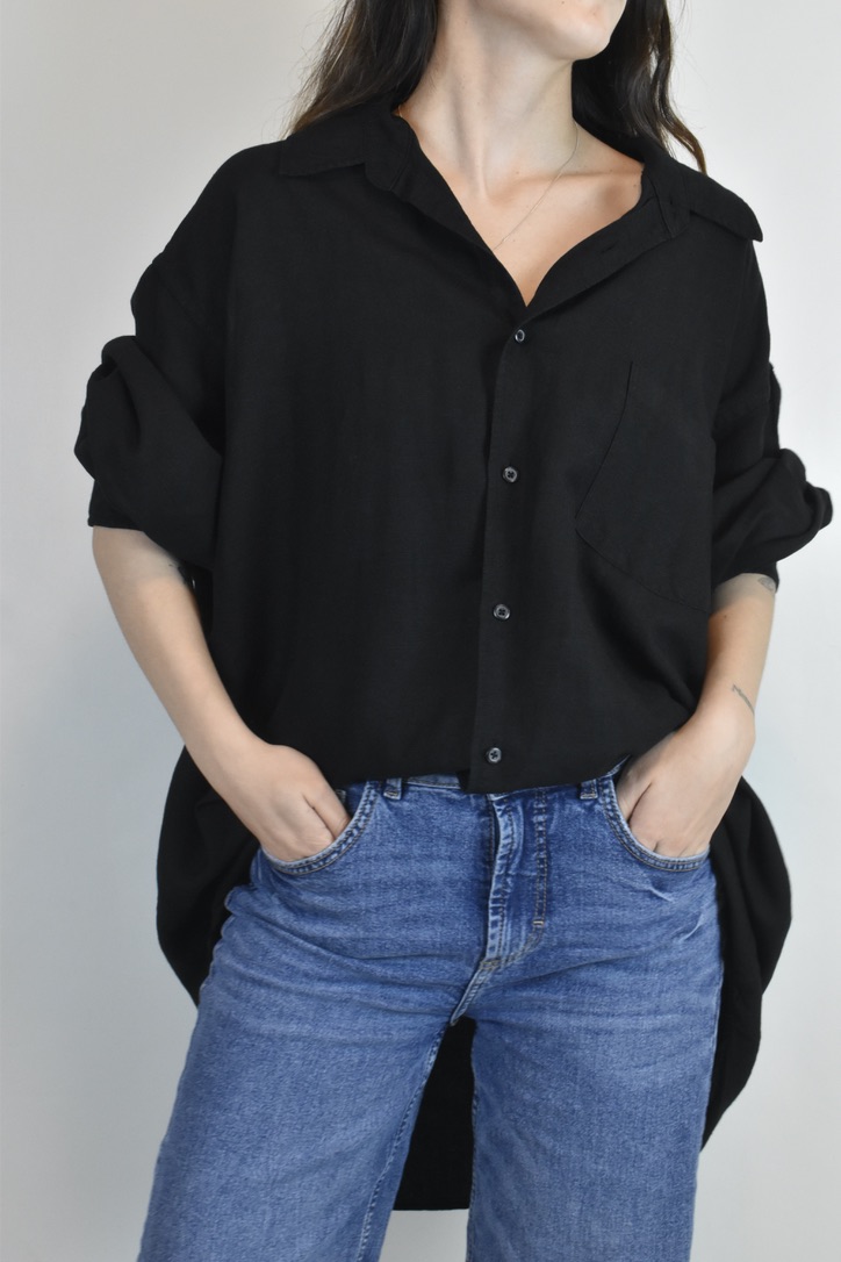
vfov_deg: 35.1
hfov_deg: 23.8
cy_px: 631
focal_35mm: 57
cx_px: 420
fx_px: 1997
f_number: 18
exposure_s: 1/30
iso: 1600
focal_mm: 38
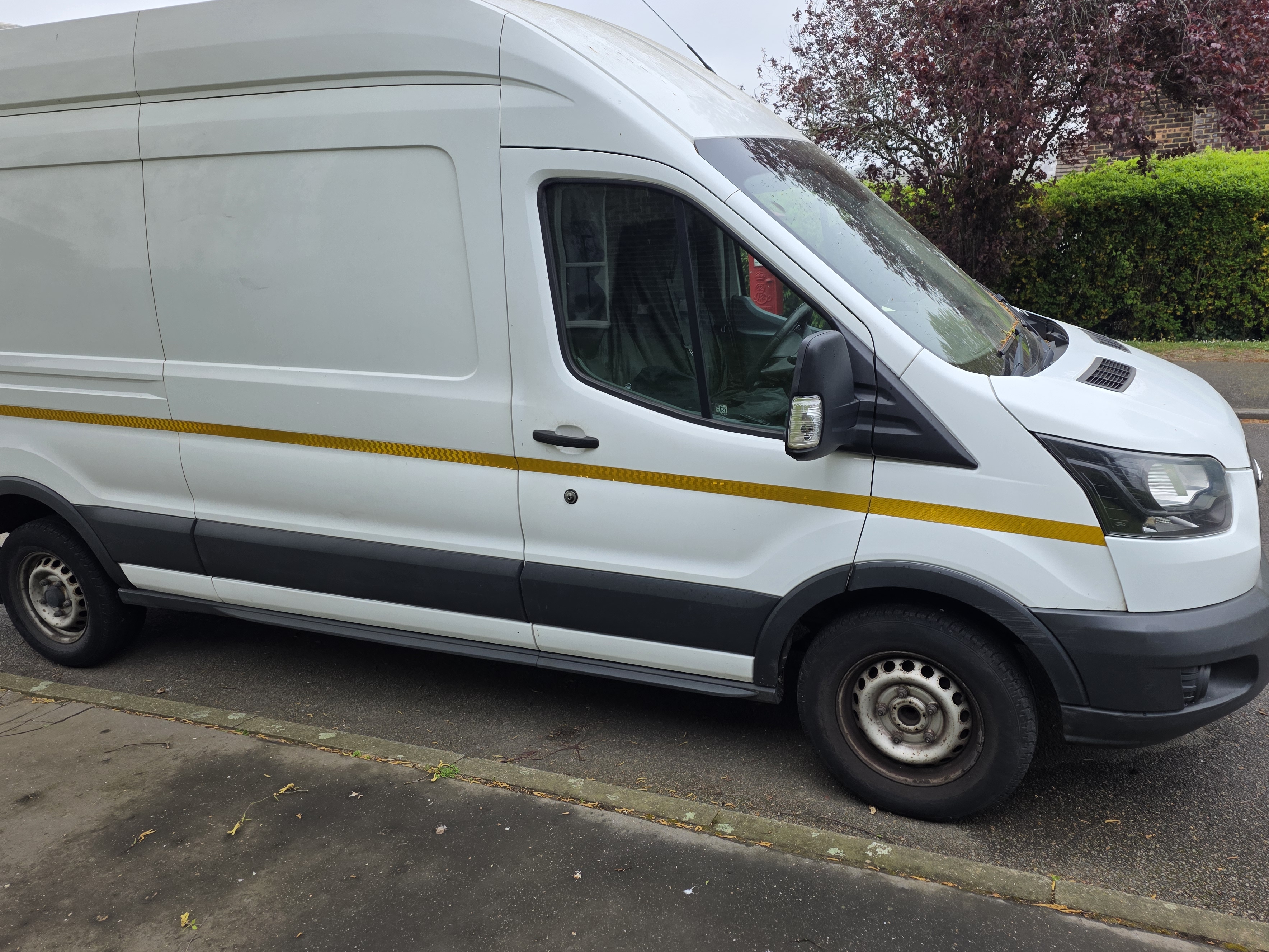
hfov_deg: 67.3
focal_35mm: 26
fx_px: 953
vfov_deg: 53.0
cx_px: 660
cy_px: 440
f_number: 1.7
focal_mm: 6.25
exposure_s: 1/1517
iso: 80
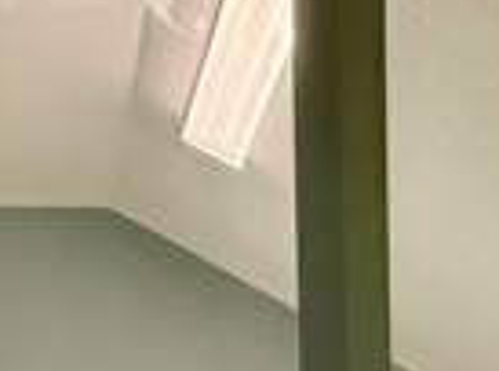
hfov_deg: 19.4
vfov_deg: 12.5
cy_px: 975
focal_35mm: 82
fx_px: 1179
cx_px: 838
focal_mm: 2.22
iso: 200
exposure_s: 1/120
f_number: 2.2
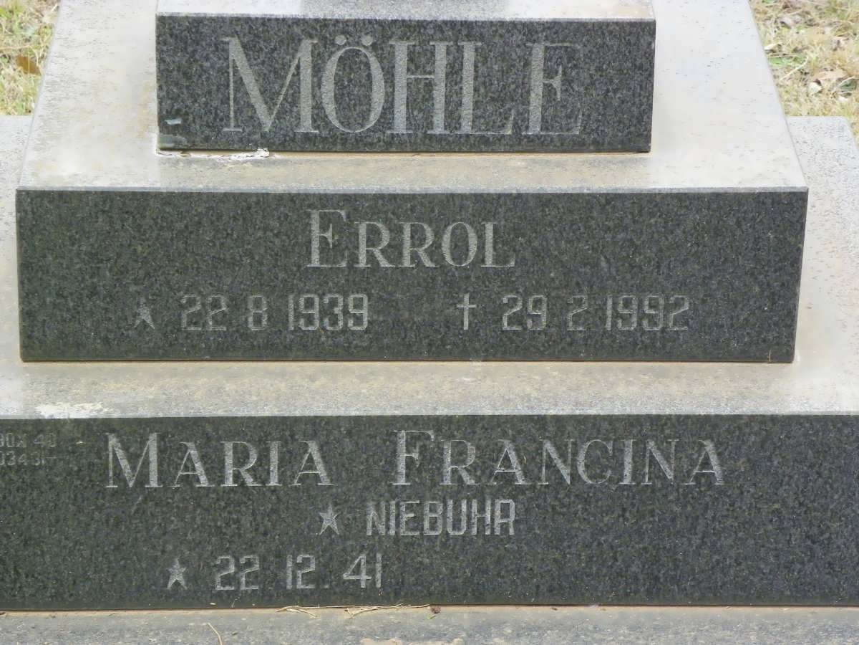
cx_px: 430
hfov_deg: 16.0
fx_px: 3052
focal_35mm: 123
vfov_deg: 12.0
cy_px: 322
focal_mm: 21.9
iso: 160
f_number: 4
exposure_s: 1/80
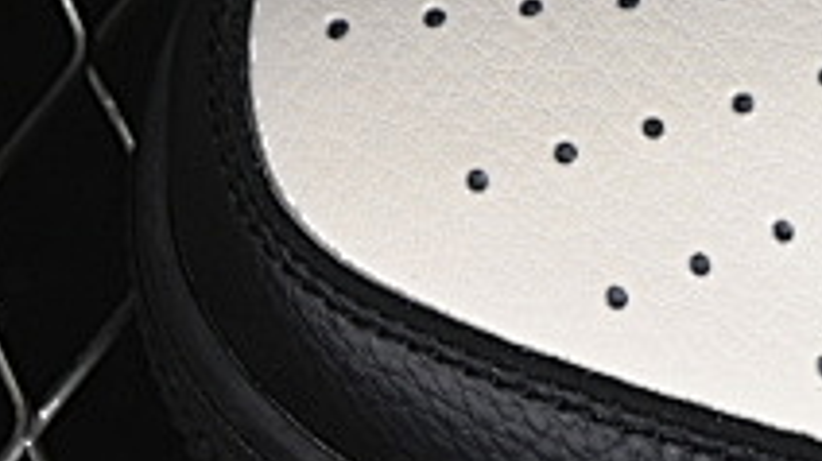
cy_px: -353
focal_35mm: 400
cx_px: 1760
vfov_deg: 3.0
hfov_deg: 5.3
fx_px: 8714
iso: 160
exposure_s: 1/60
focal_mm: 50
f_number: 7.1
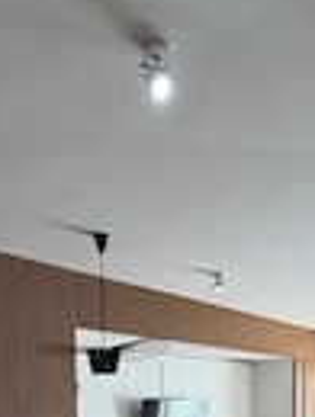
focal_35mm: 43
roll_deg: +0.3
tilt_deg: -2.5
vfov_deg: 37.8
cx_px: 158
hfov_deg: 33.7
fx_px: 520
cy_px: 439
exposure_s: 1/100
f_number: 2.2
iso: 100
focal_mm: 2.22
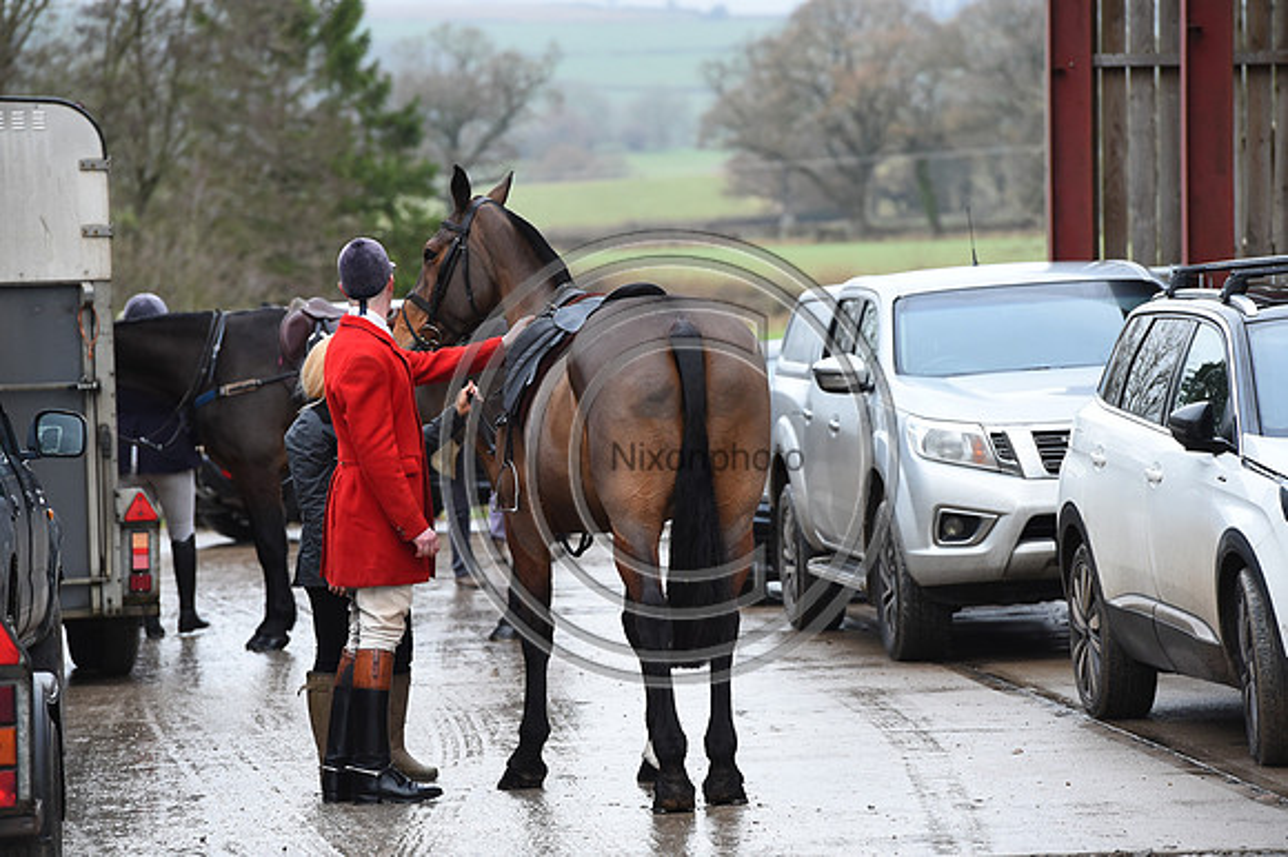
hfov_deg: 10.3
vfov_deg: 6.9
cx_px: 644
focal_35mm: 200
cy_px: 428
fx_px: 7151
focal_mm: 200
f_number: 6.3
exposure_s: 1/800
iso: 2200
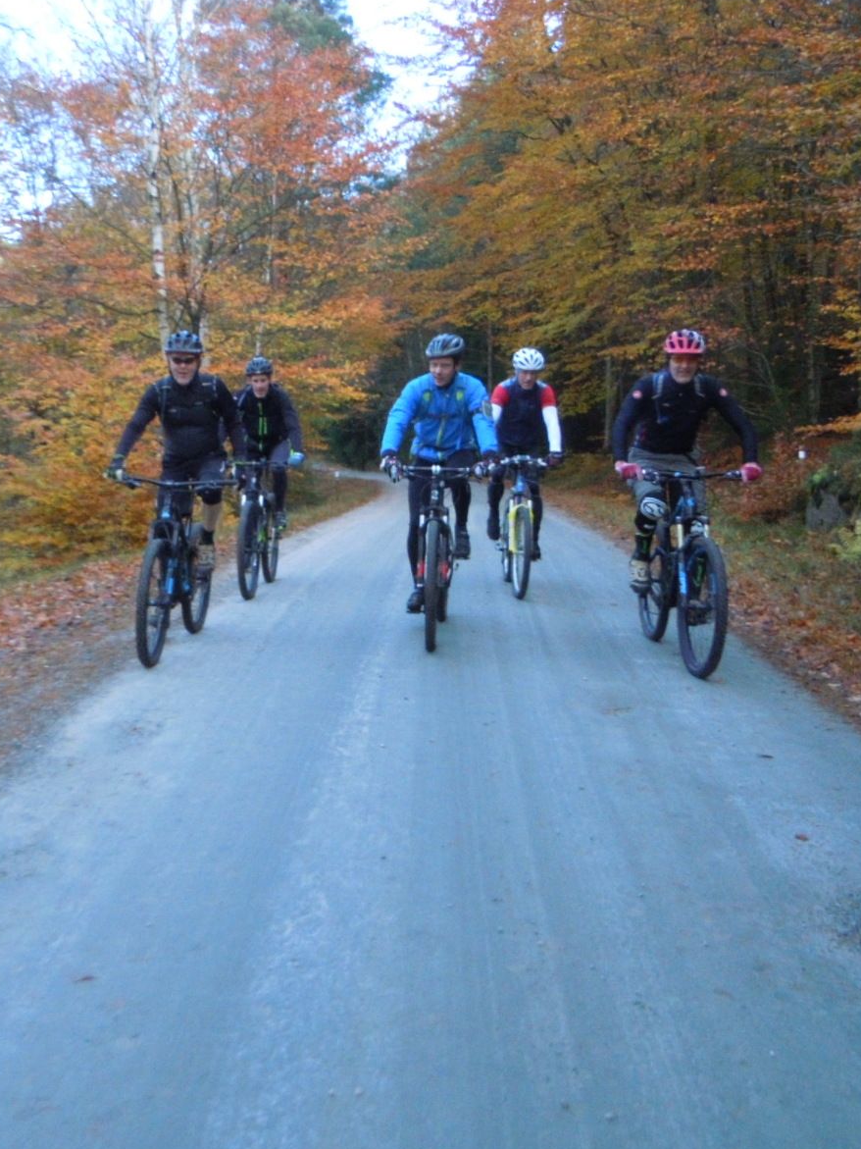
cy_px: 565
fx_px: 1360
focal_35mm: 41
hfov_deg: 34.8
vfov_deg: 45.8
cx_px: 298
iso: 500
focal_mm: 5.4
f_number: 3.5
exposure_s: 1/250
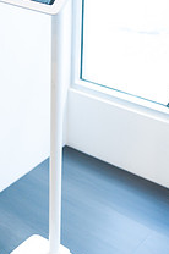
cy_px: 55
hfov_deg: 20.2
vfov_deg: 29.5
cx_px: 56
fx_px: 473
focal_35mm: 67
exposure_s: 1/500
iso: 2500
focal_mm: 31
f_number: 3.5
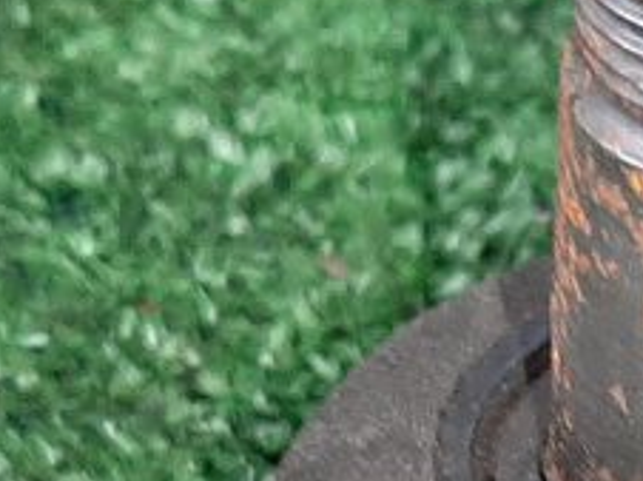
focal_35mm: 166
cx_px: 711
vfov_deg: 8.5
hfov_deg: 11.7
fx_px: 3080
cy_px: 905
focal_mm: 3.93
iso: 170
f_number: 1.7
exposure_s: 1/50
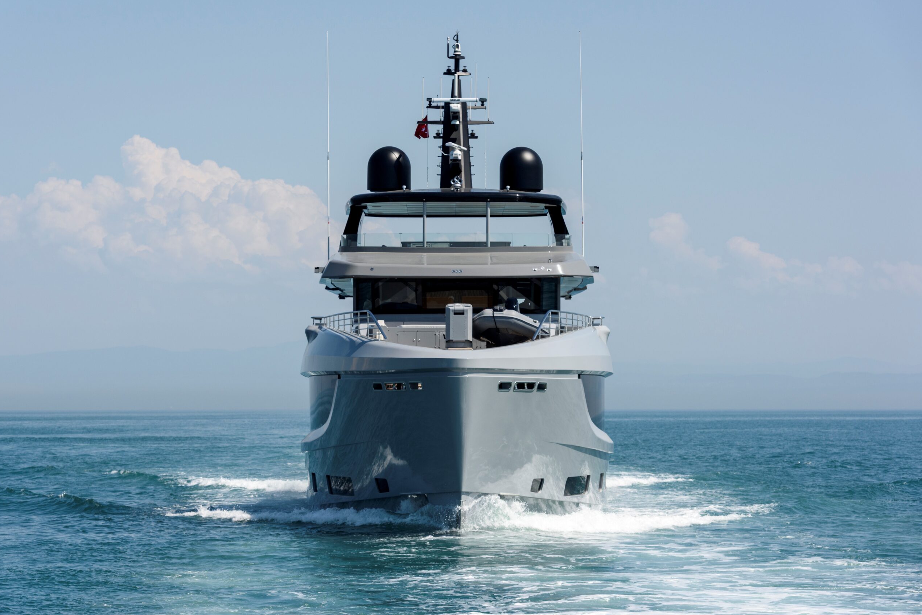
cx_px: 461
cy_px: 309
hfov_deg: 15.7
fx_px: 3354
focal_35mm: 131
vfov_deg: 10.5
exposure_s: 1/1250
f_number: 7.1
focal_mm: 130
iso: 200
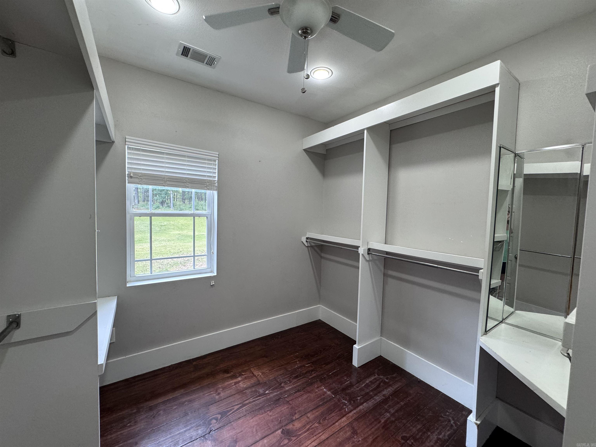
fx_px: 241
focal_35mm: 14
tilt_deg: -4.0
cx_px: 298
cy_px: 224
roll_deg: -1.3
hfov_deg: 102.1
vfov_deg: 85.7
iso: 200
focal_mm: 2.22
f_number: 2.2
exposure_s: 1/120
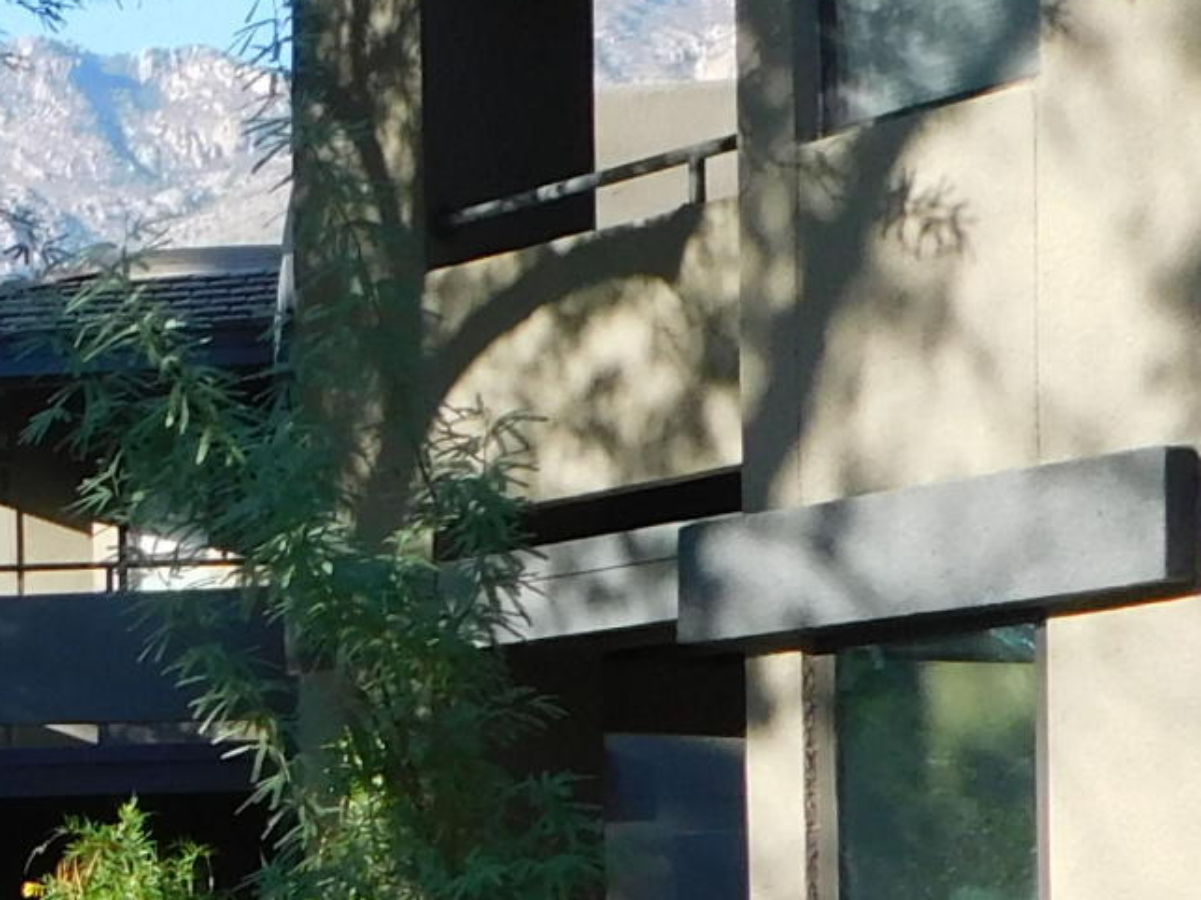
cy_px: 1074
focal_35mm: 140
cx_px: -1152
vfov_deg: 10.4
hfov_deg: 12.5
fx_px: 4856
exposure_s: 1/500
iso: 125
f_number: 3.2
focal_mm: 5.3
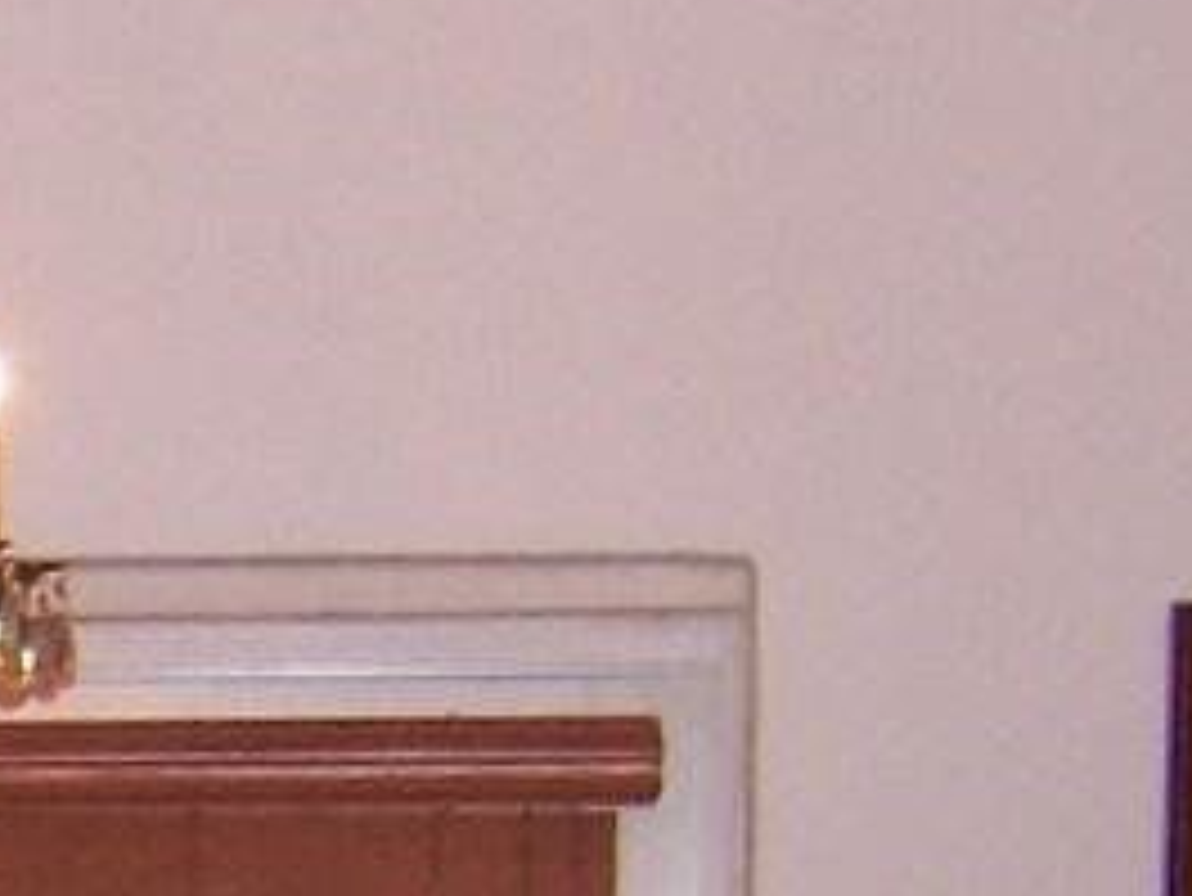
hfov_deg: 9.2
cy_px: 1684
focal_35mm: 193
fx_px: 6649
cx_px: -1678
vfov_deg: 7.4
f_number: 2.8
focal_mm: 5.5
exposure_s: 1/60
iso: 140
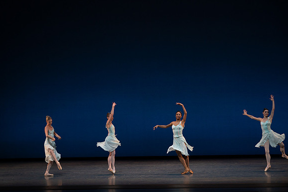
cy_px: 97
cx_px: 144
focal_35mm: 110
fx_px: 880
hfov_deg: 18.6
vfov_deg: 12.4
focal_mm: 109
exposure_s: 1/500
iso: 3200
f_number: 8
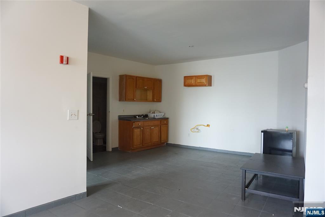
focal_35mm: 24
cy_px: 108
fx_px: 217
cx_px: 162
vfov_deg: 53.1
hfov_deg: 73.8
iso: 1000
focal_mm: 16
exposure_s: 1/60
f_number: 3.5
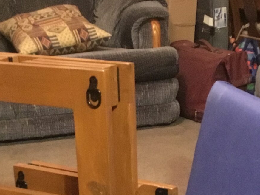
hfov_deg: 21.5
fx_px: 683
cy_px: 211
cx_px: 169
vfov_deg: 15.8
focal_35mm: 91
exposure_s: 1/15
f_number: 2.4
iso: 640
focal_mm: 3.3
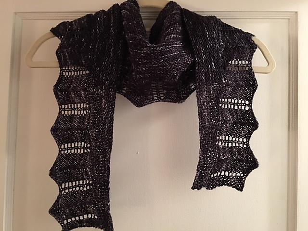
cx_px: 154
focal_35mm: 29
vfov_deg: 48.2
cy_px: 116
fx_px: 258
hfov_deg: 61.7
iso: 100
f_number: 2.2
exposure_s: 1/4
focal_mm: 4.15
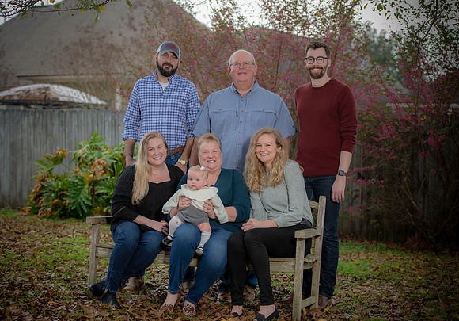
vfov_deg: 19.3
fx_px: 943
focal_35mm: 73
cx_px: 217
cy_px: 161
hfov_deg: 27.3
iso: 160
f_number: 3.5
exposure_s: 1/200
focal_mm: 70
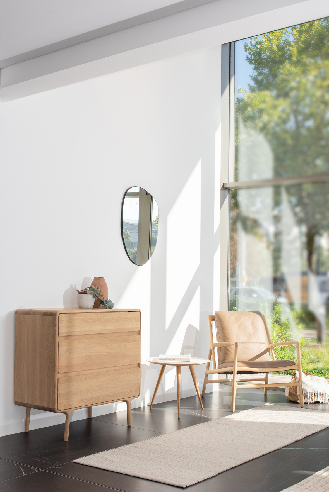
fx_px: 616
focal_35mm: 45
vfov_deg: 43.6
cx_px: 164
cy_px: 246
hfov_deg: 29.9
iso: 80
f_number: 8
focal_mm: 45
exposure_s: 1/160
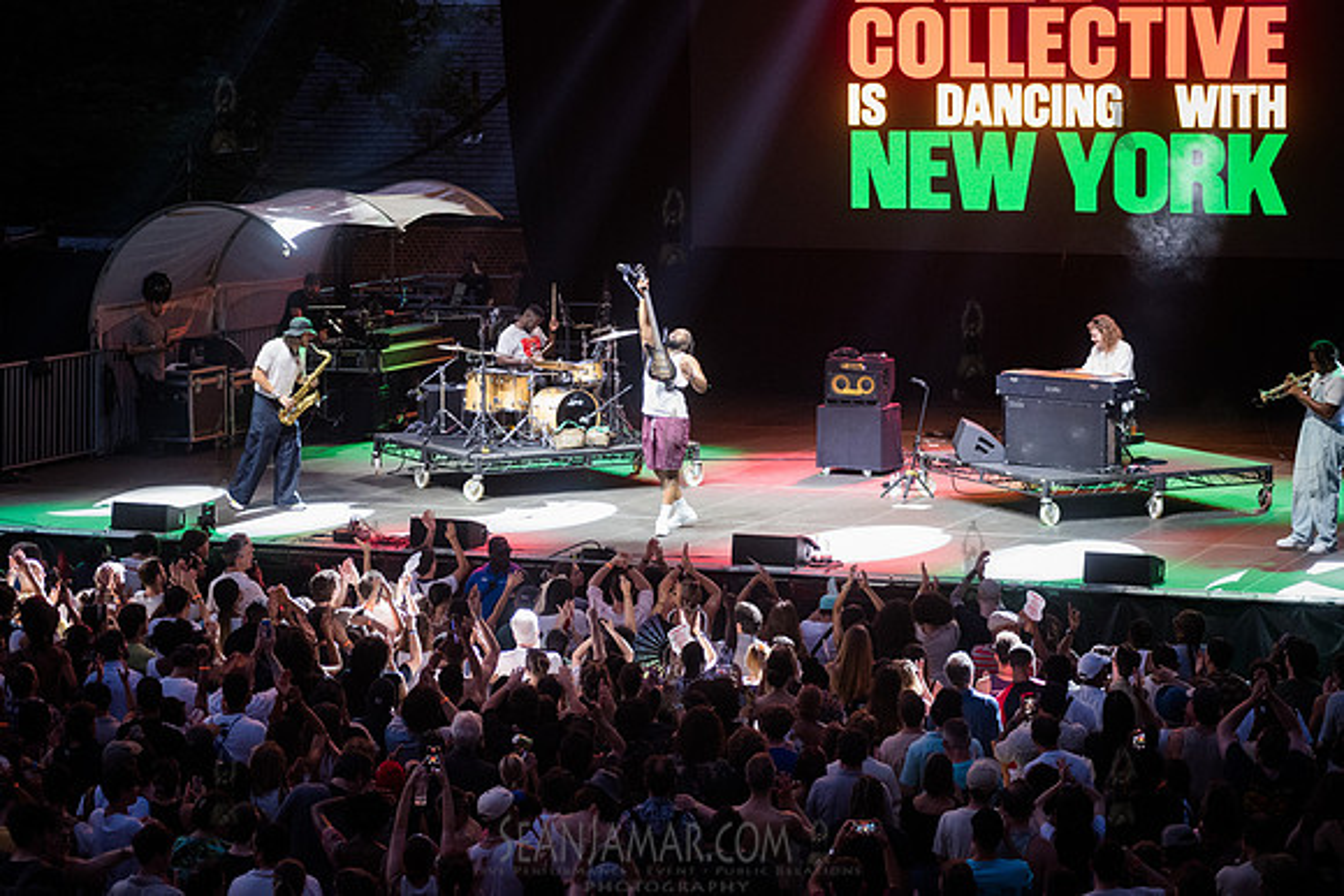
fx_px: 3786
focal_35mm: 101
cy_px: 448
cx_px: 672
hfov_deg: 20.1
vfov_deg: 13.5
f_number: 4
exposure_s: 1/320
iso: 4000
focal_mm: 100
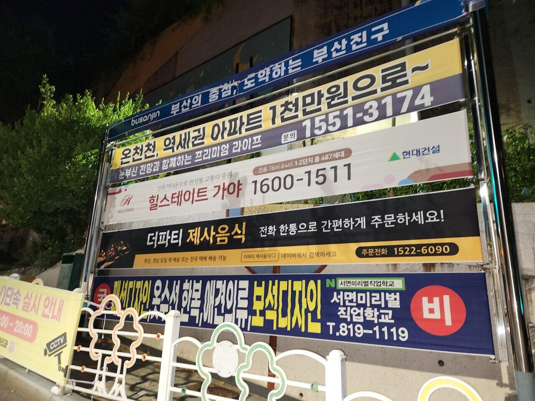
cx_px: 268
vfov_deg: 58.9
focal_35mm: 23
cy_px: 200
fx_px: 355
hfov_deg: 73.9
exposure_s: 1/9.99
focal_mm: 5.4
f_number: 1.8
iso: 200
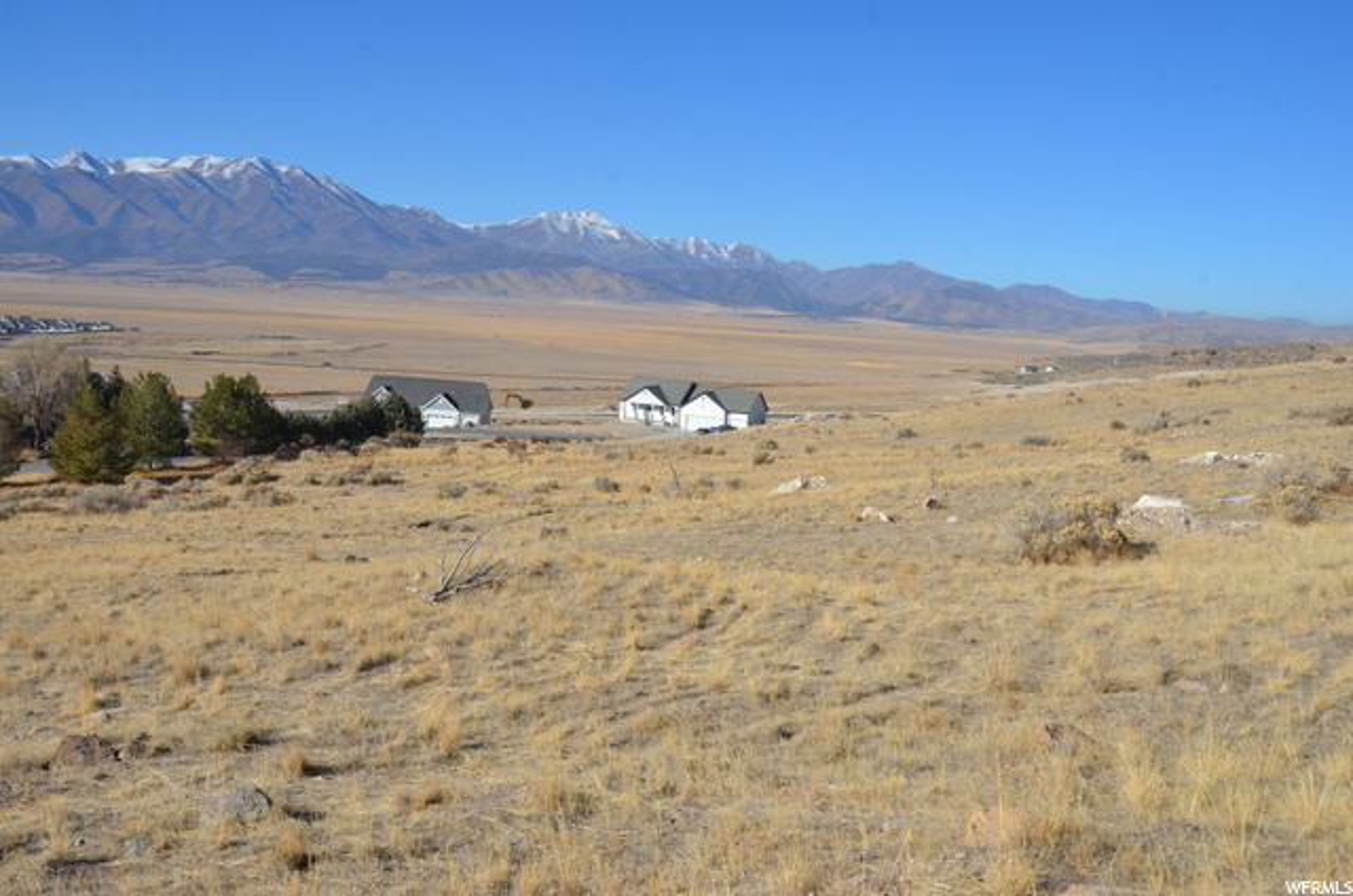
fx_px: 1238
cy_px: 448
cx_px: 676
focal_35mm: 33
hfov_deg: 57.3
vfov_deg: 39.8
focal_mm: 22
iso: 400
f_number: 13
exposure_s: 1/640
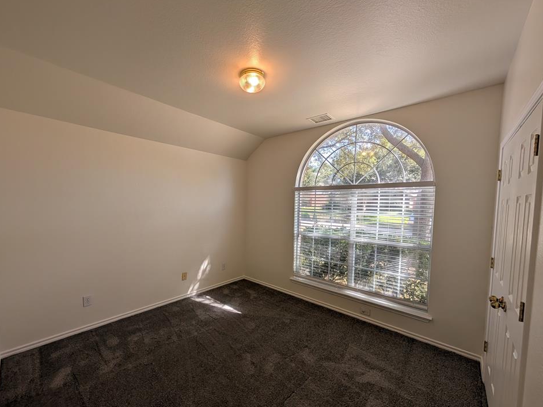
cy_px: 215
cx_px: 254
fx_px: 204
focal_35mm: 13
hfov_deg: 106.0
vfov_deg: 89.8
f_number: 1.7
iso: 49
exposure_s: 1/350
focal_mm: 2.02
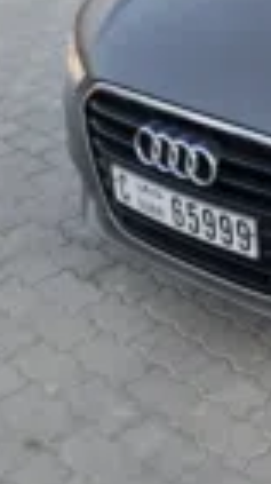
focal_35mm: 71
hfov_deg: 15.2
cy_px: 45
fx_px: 910
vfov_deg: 28.6
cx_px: 449
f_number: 1.7
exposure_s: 1/180
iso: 50
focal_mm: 6.3
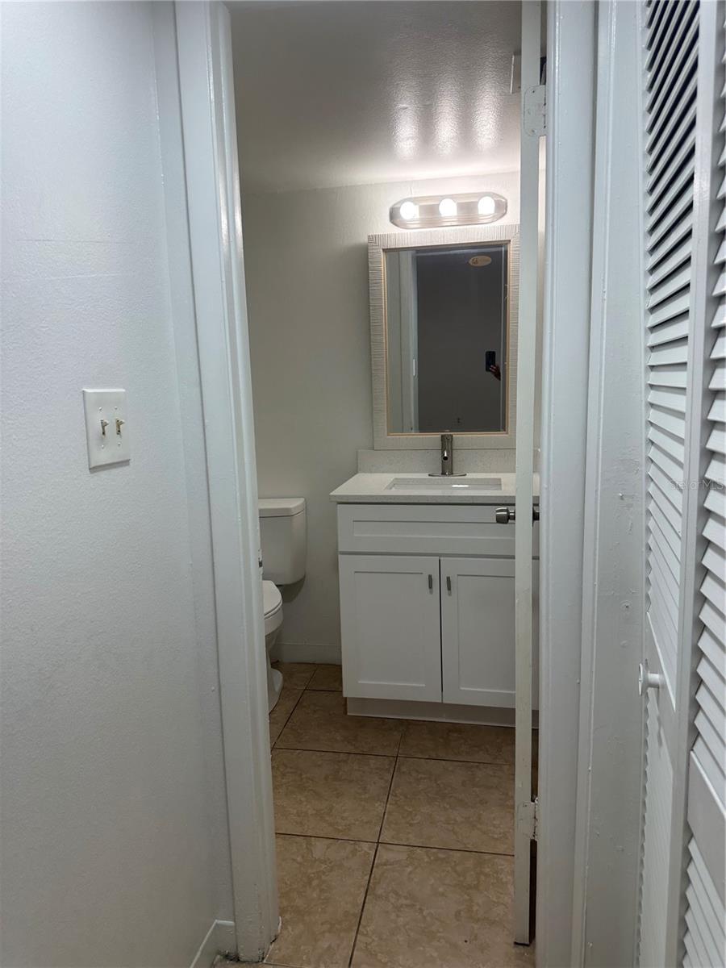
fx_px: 671
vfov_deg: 71.6
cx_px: 363
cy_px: 484
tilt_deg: -7.6
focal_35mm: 24
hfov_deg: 56.8
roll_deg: -0.7
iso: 64
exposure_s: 1/120
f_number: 1.78
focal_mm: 6.86
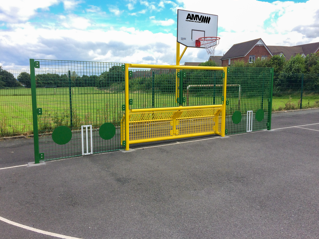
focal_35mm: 30
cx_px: 159
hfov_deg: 60.0
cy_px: 118
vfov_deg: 46.8
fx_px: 276
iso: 32
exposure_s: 1/1001
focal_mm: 4.15
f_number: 2.2
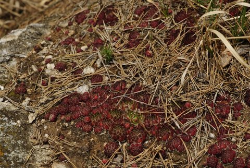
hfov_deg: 16.0
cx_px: 125
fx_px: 887
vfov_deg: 10.8
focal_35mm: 128
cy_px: 84
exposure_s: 1/200
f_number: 9
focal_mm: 85
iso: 100
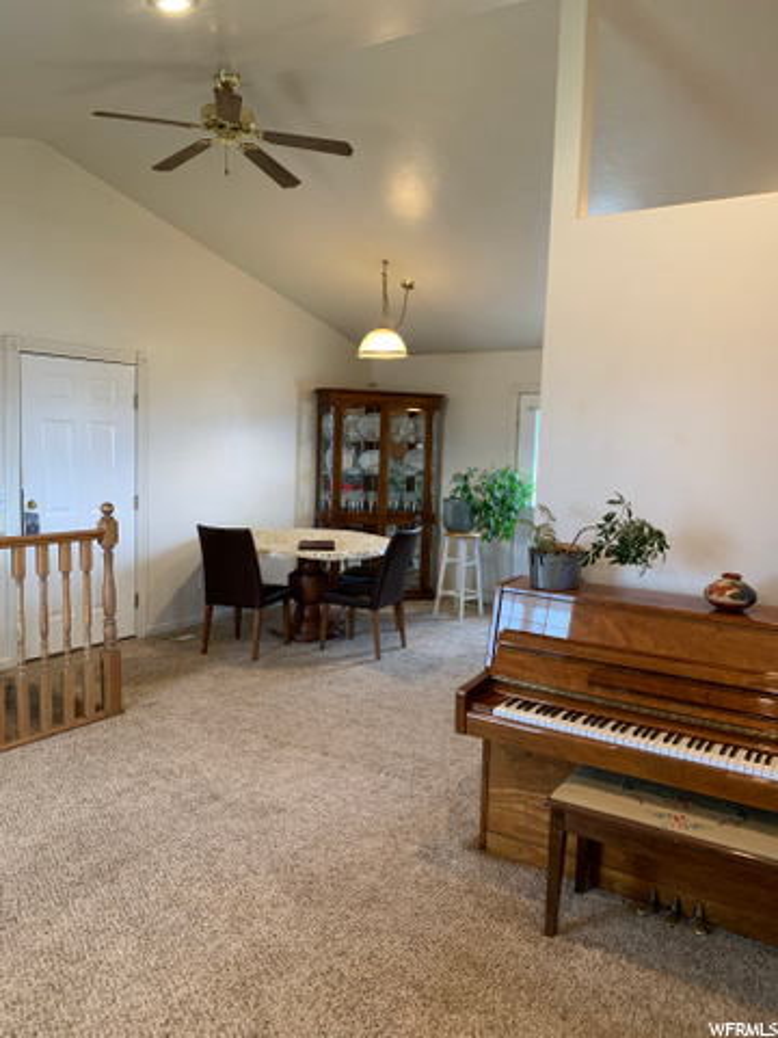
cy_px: 519
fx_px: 779
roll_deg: -3.0
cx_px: 389
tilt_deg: -5.2
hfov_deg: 53.1
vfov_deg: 67.3
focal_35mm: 26
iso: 200
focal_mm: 4.25
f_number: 1.8
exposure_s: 1/60
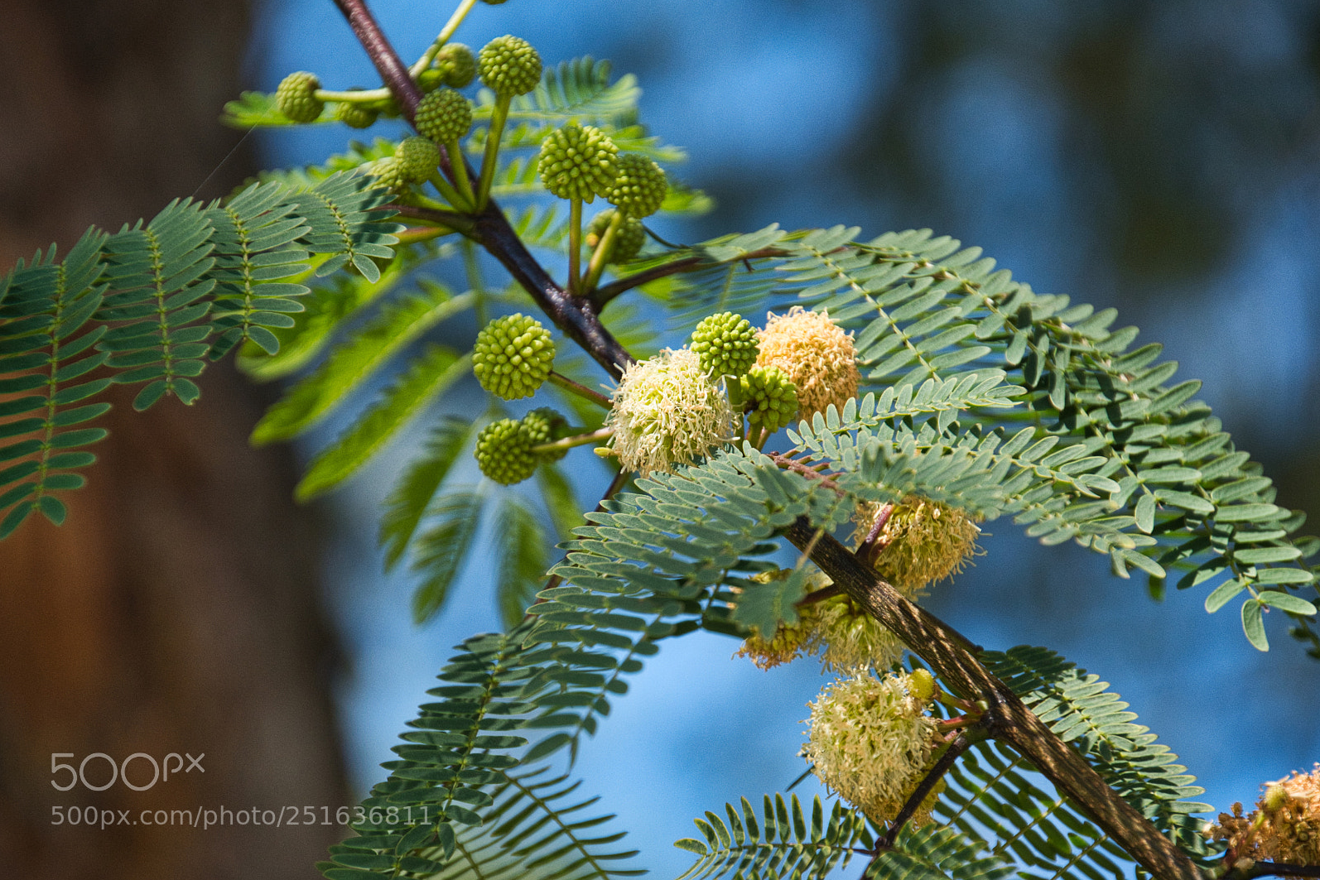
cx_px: 662
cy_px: 440
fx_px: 11037
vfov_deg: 4.6
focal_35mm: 301
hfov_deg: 6.8
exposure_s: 1/1250
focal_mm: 200
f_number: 6.3
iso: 720
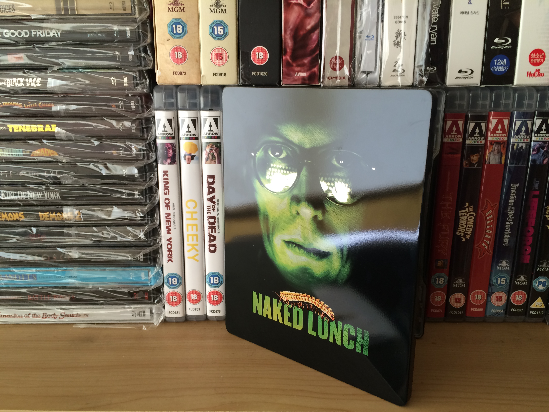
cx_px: 274
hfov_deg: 61.7
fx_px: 460
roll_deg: -1.4
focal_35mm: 29
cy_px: 206
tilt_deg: -13.6
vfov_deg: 48.2
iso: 64
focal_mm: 4.15
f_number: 2.2
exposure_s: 1/30
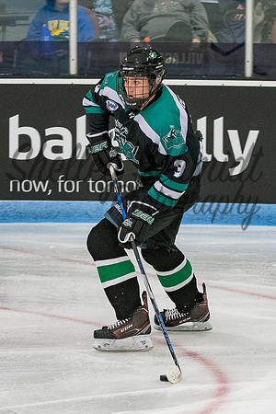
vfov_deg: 5.9
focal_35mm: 348
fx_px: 4003
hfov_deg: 3.9
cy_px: 195
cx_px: 150
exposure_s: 1/800
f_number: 3.5
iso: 2000
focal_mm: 122
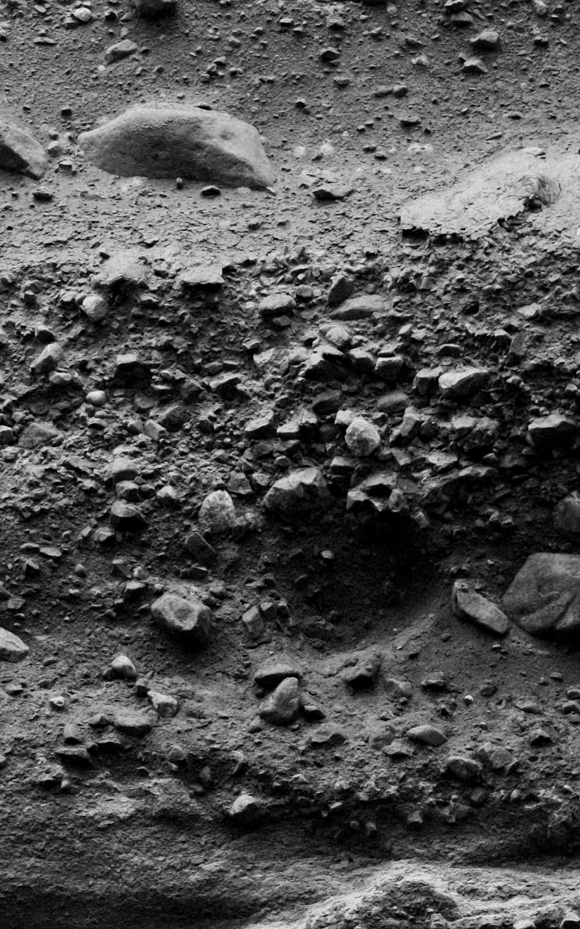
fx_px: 10702
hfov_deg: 3.1
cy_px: 493
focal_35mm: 423
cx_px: 626
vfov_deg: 5.0
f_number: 5
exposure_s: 1/680
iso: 250
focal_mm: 90
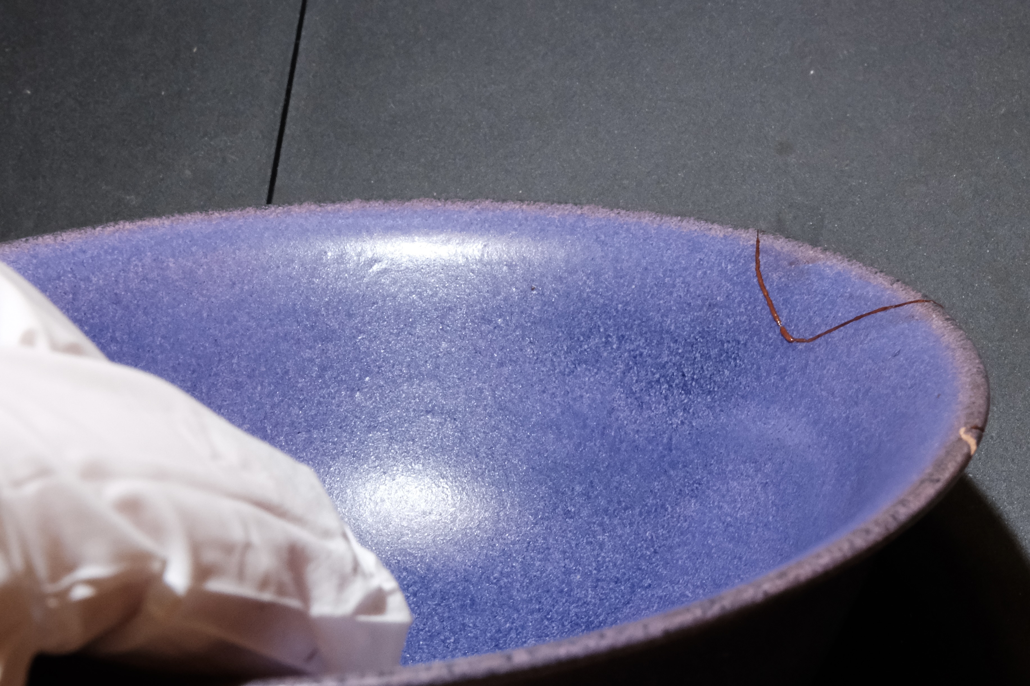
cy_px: 343
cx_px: 515
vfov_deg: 30.5
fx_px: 1259
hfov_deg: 44.5
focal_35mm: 44
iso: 3200
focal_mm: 29.2
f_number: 18
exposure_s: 1/25
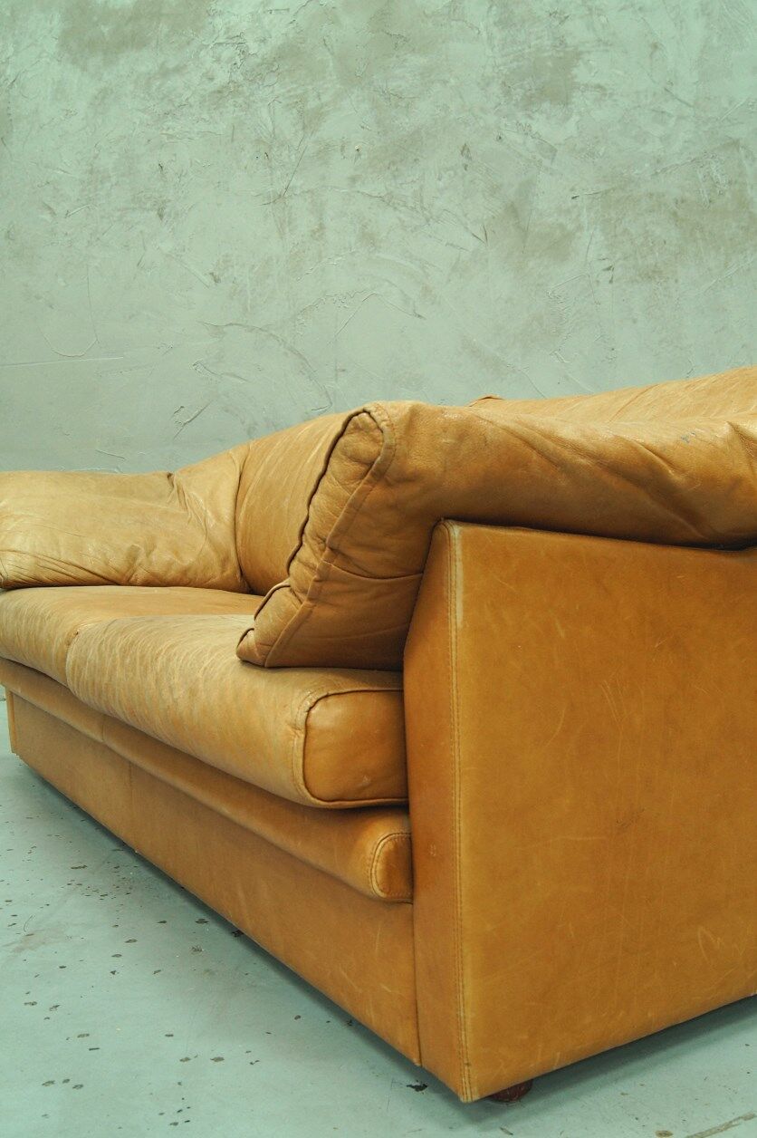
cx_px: 378
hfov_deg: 36.8
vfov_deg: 53.2
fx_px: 1137
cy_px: 569
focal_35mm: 36
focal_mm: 24
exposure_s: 1/10
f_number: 7.1
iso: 400
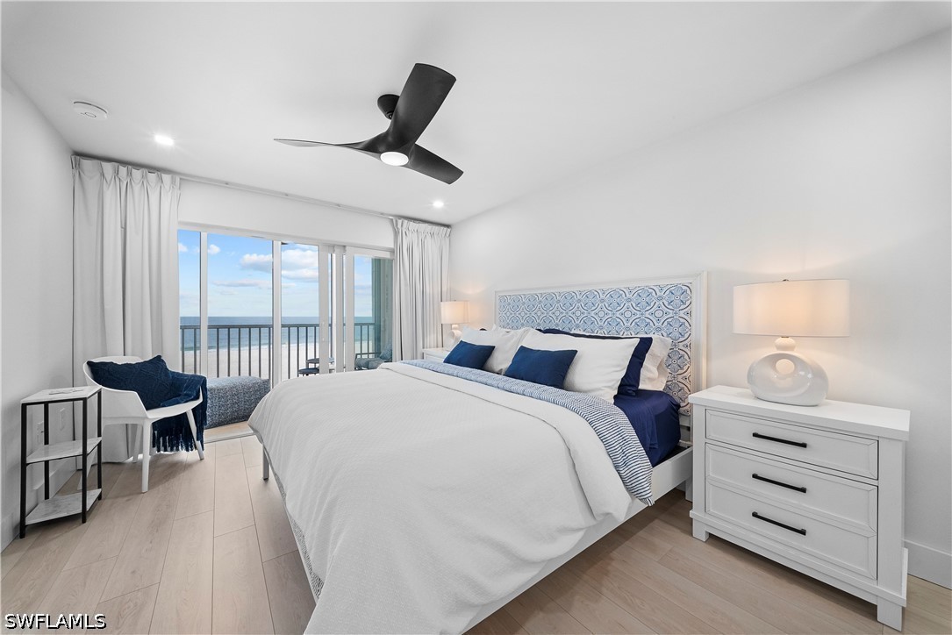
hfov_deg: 112.6
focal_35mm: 12
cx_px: 476
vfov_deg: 90.0
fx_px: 317
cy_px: 318
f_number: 11
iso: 2000
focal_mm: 12
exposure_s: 1/40
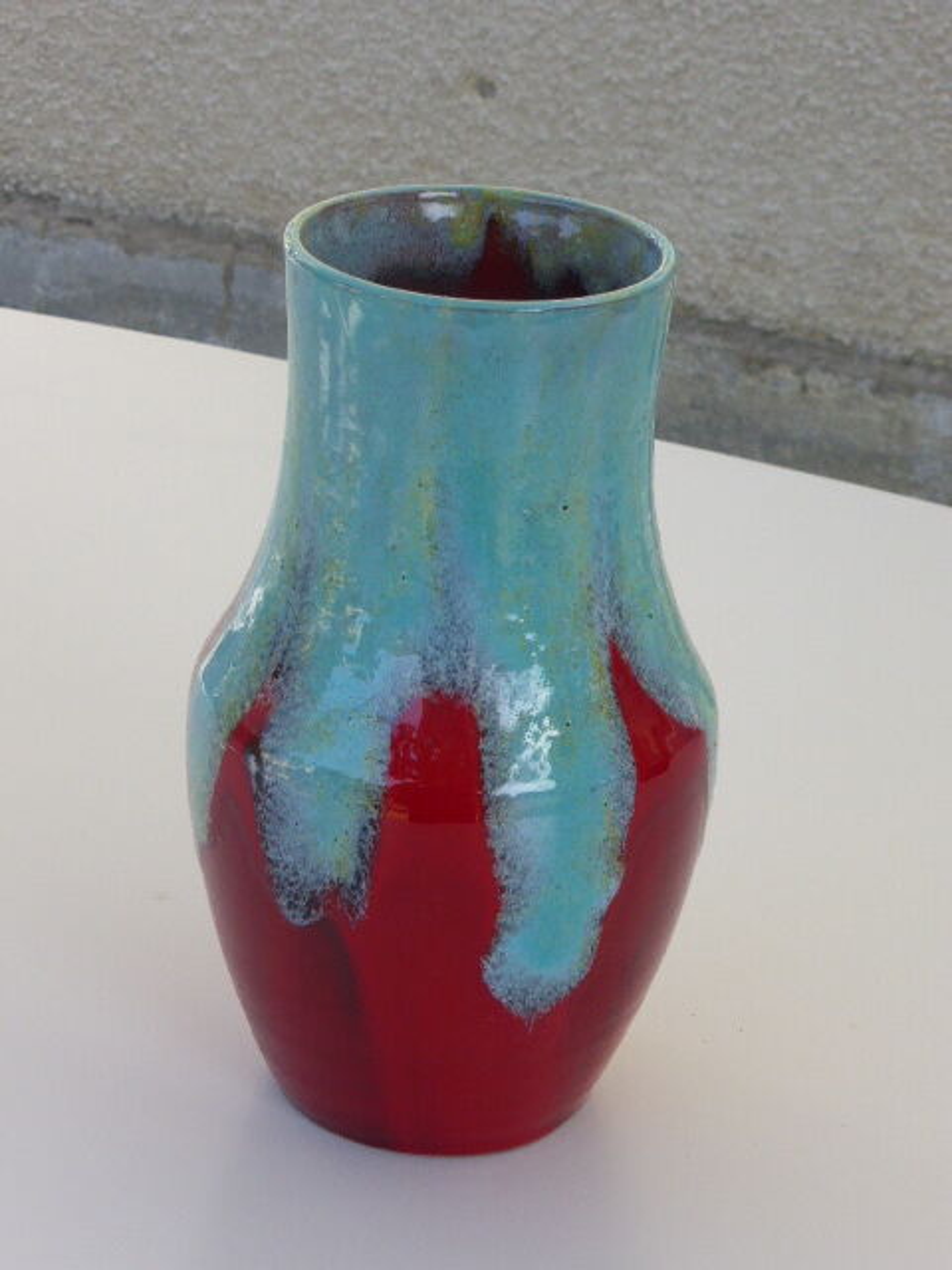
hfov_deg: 16.2
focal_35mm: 91
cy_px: 635
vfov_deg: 21.5
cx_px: 476
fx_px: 3337
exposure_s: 1/250
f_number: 5.2
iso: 200
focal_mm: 15.1
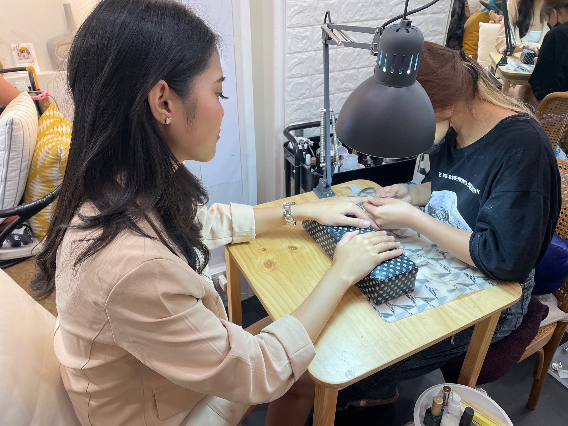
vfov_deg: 53.1
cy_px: 213
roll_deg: -0.2
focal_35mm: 26
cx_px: 284
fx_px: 427
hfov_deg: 67.3
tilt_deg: -32.1
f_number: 1.6
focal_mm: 4.2
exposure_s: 1/100
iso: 100
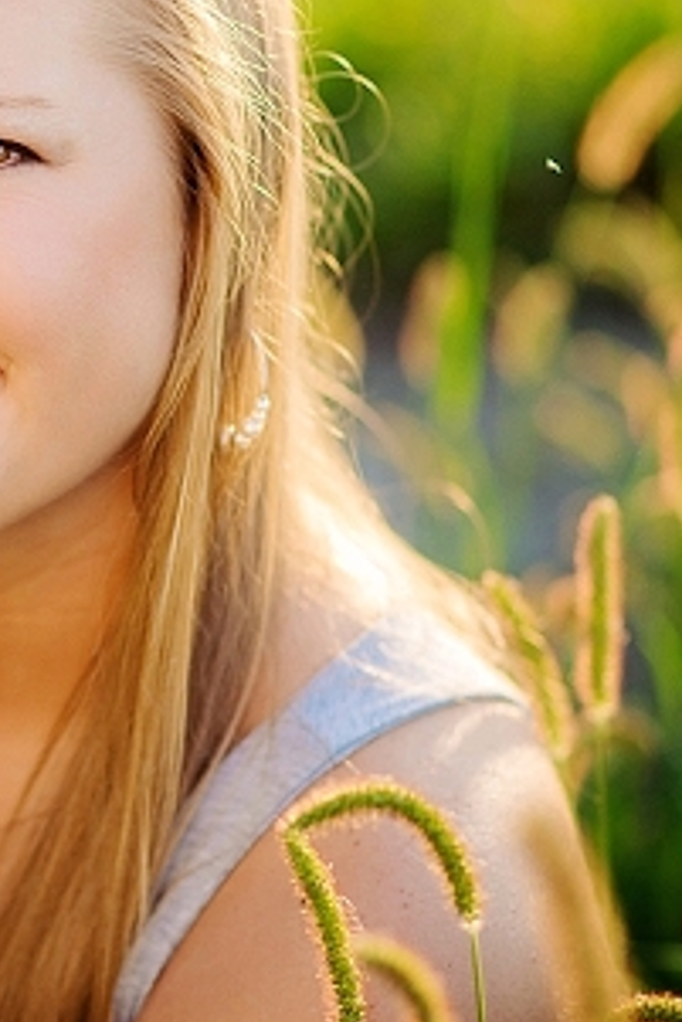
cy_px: 430
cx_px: -139
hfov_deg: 6.3
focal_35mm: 217
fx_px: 6159
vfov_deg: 9.5
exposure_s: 1/640
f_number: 1.8
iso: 200
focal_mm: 85
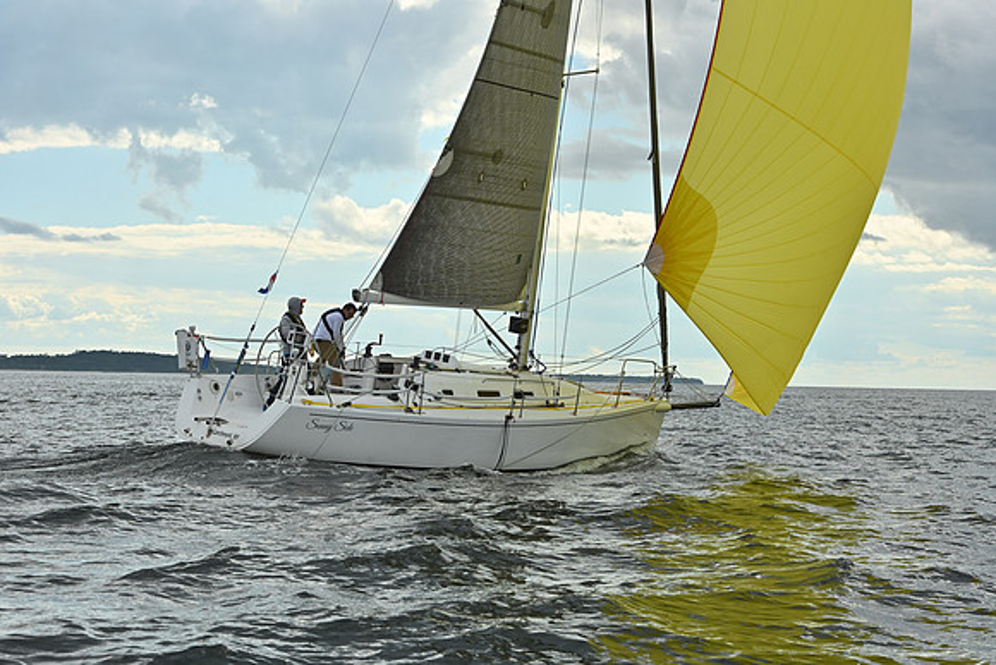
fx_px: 2075
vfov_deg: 18.2
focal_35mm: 75
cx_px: 498
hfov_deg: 27.0
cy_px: 332
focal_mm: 75
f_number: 8
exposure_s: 1/800
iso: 250
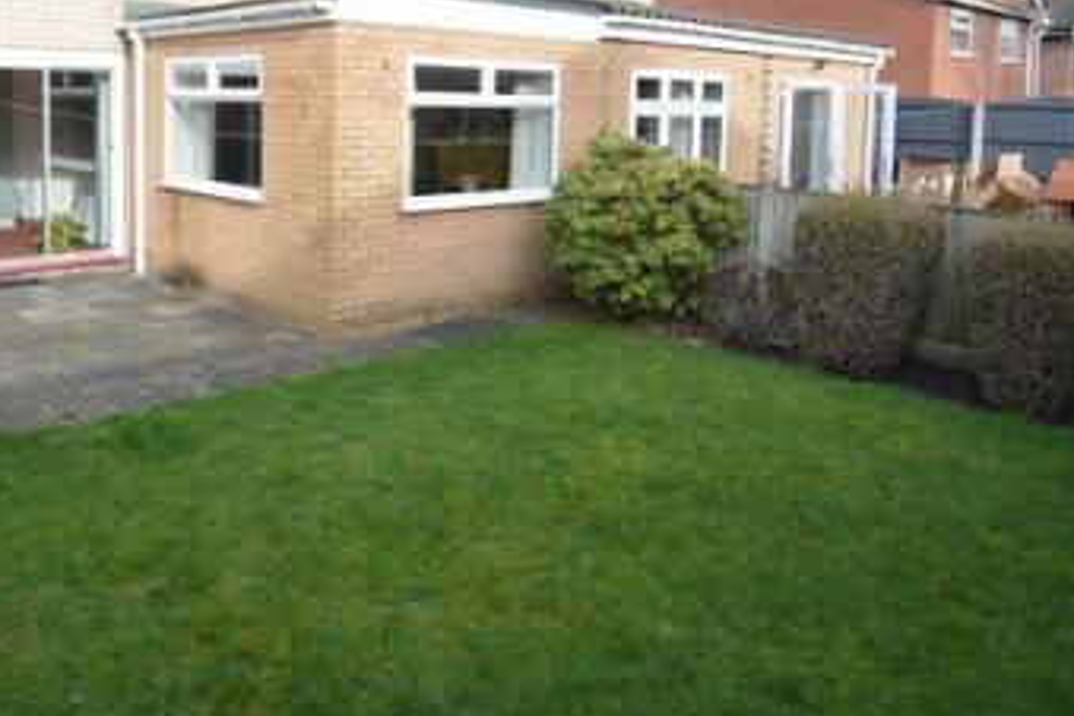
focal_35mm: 29
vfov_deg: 43.1
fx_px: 865
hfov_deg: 63.0
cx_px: 418
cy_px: 152
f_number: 5.6
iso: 100
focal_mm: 10
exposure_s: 1/125
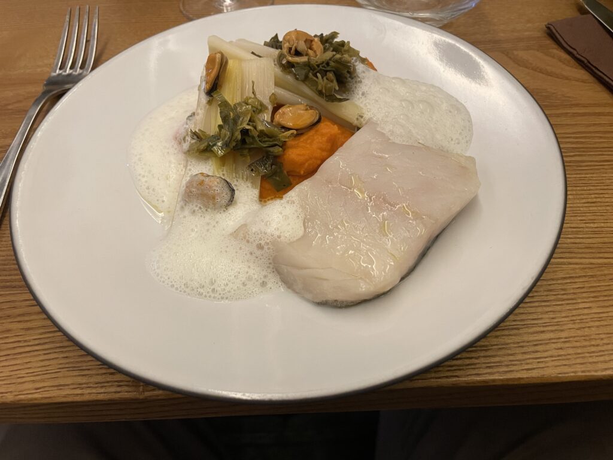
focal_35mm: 26
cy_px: 230
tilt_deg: -54.6
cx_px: 306
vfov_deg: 53.1
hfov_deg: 67.3
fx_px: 460
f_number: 1.6
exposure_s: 1/60
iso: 250
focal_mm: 4.2
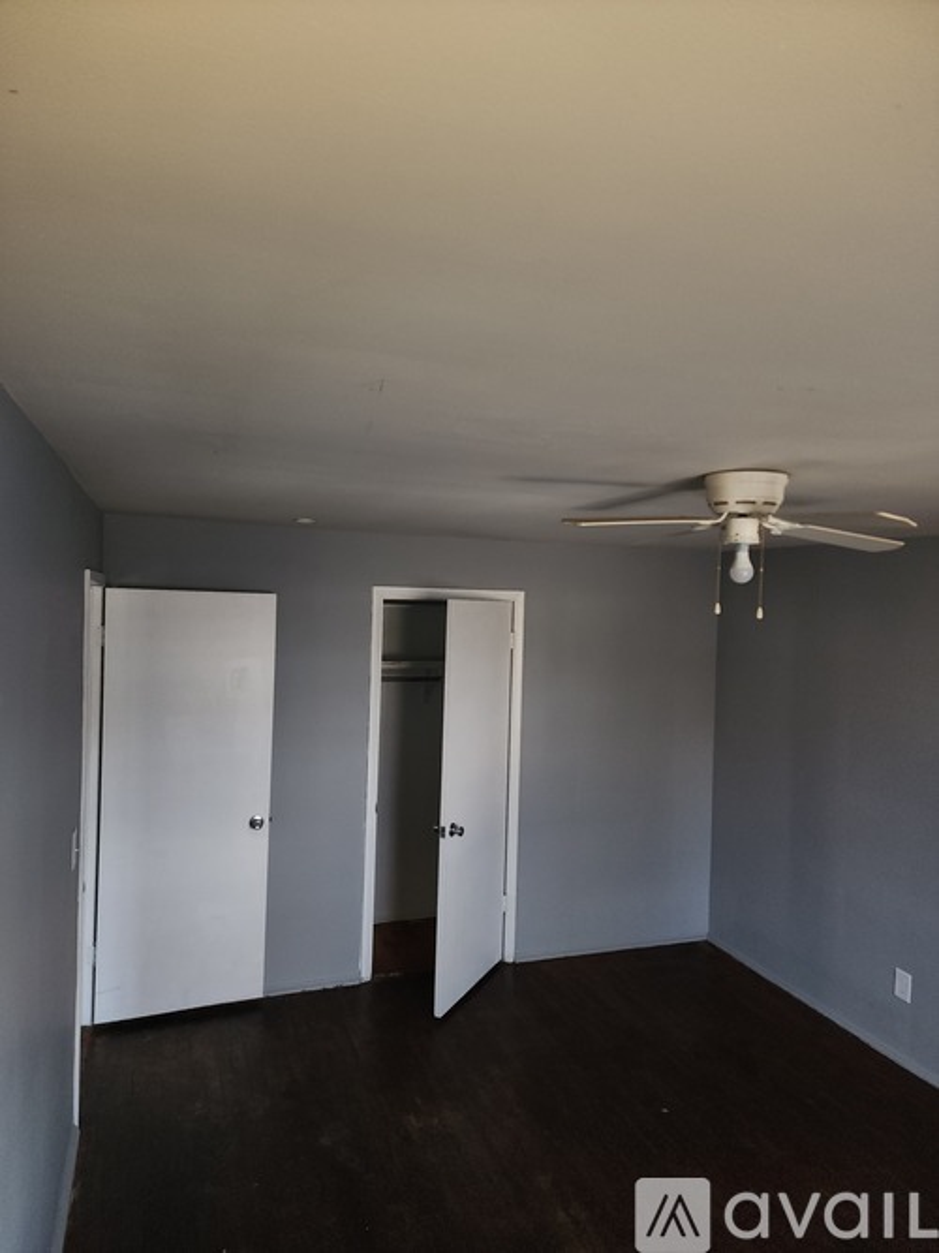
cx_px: 470
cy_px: 626
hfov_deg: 58.9
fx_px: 832
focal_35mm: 23
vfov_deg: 73.9
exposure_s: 1/30
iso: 100
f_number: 1.8
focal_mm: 6.4
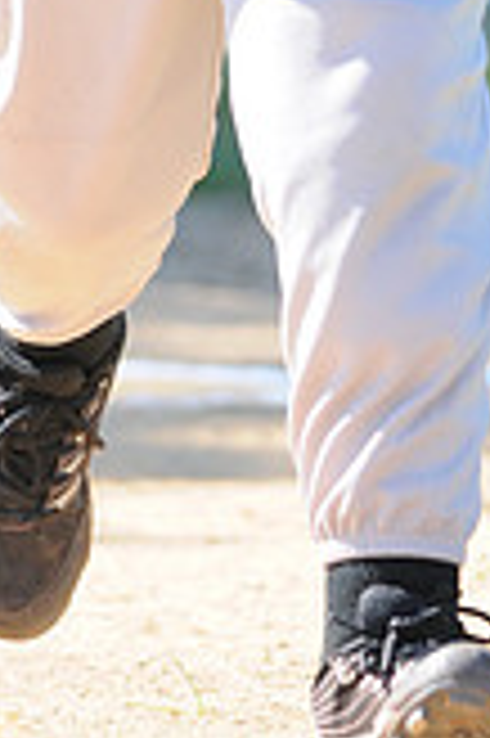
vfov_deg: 1.3
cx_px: 416
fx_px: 32508
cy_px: -562
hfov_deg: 0.9
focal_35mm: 1589
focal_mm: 300
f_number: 4
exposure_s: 1/800
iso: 400
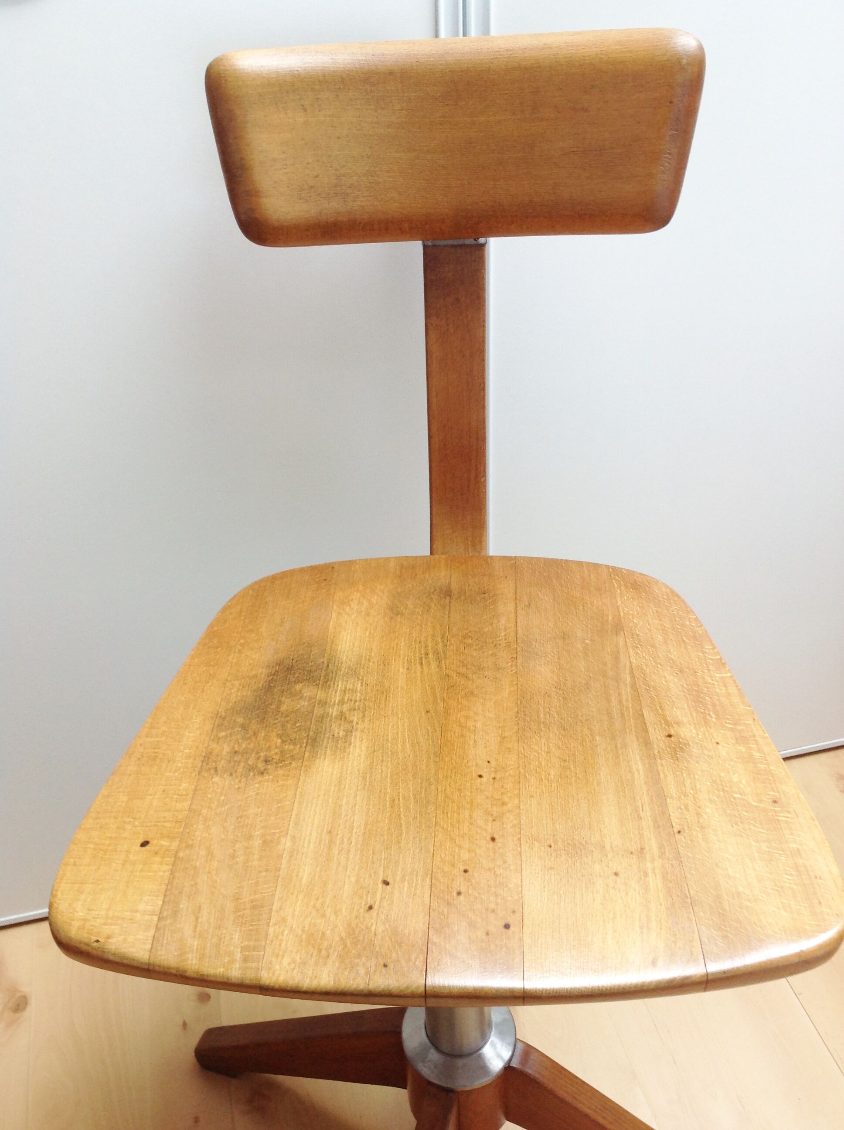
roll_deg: +4.1
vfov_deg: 52.7
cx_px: 422
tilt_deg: -35.0
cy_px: 565
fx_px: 1141
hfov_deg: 40.6
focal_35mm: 35
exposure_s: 1/17
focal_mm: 4.28
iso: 50
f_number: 2.4
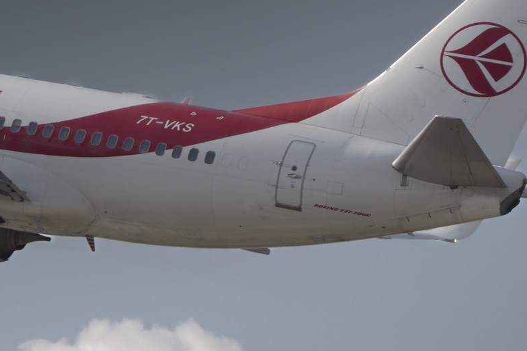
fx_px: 20058
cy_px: 74
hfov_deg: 1.5
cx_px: 25
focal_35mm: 1370
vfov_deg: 1.0
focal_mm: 444
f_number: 5.6
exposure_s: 1/2000
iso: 200
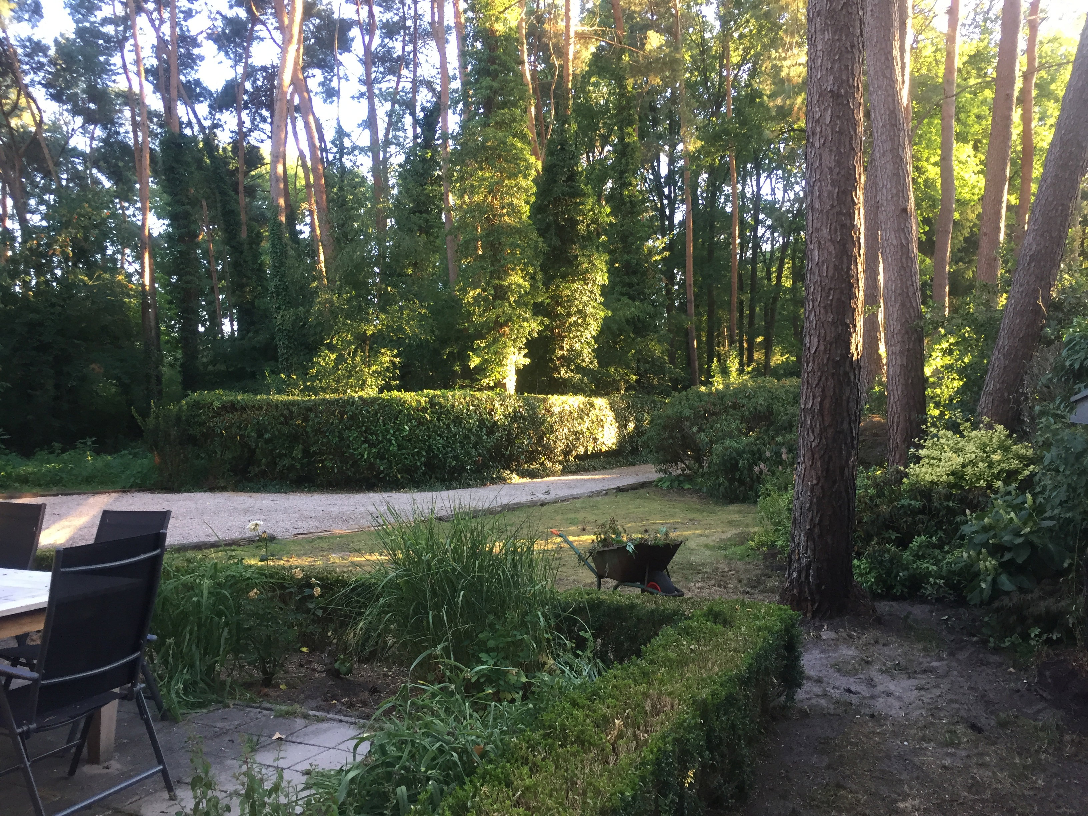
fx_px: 911
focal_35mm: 29
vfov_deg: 48.2
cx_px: 544
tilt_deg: +0.2
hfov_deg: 61.7
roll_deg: +0.1
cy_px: 408
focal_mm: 4.15
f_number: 2.2
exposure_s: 1/33
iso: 50
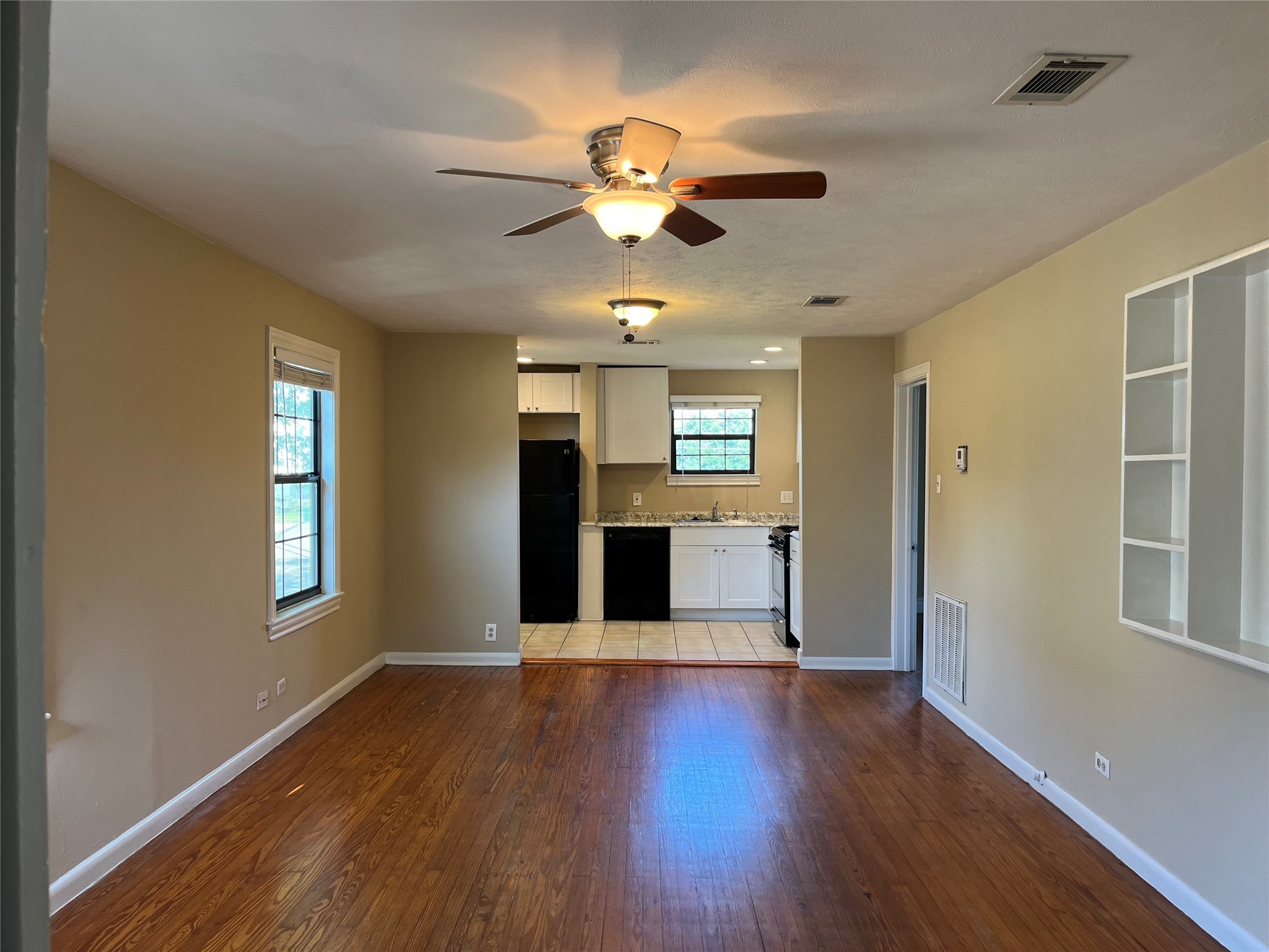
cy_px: 476
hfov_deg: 67.3
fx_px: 953
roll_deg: +0.9
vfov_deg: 53.1
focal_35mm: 26
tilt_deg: -0.7
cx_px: 634
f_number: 1.6
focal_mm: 5.1
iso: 125
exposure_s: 1/60
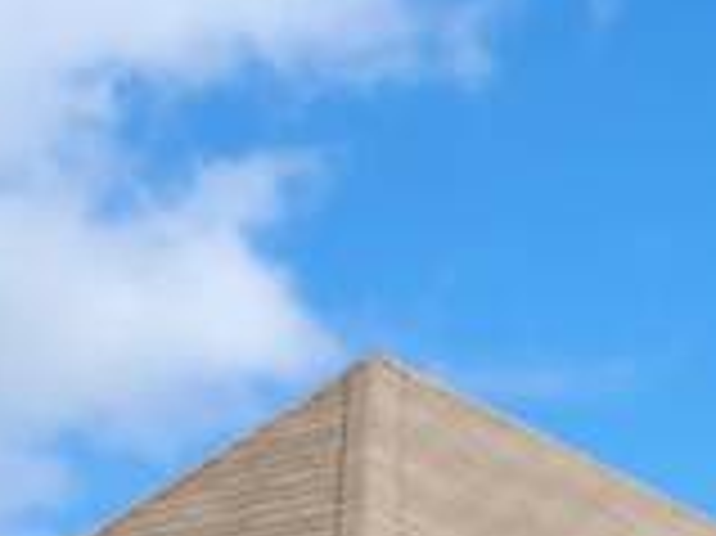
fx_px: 2708
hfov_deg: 14.6
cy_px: 1022
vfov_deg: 10.5
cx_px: 851
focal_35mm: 131
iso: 40
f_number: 1.8
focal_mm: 5.4
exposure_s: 1/1779
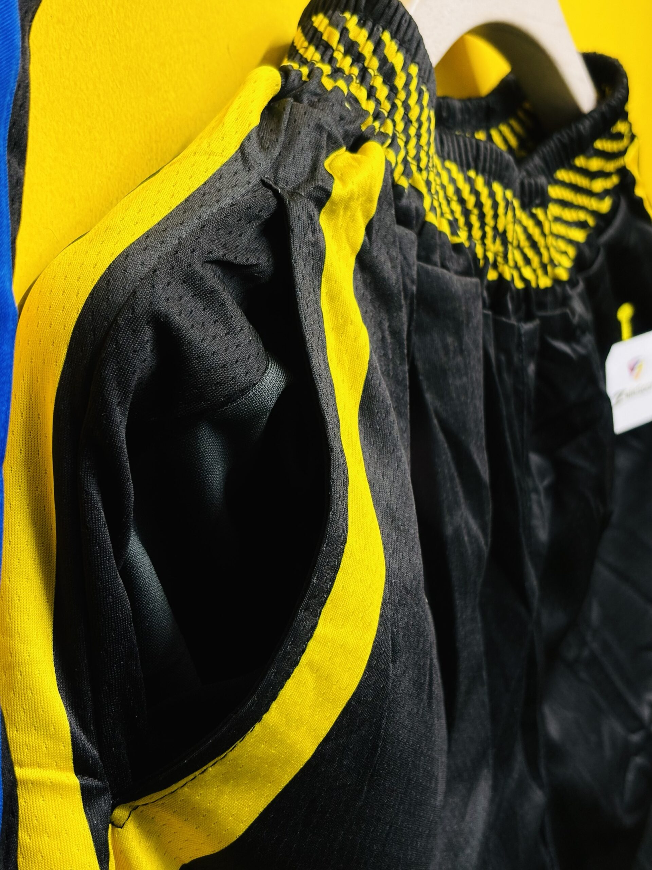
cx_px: 326
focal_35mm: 52
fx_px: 1306
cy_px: 435
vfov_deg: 36.8
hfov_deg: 28.0
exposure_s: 1/50
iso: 100
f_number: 1.6
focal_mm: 5.96
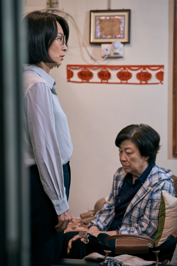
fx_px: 575
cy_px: 133
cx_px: 88
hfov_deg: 17.5
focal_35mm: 78
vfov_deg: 26.0
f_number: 3.5
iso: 4000
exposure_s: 1/100
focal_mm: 78
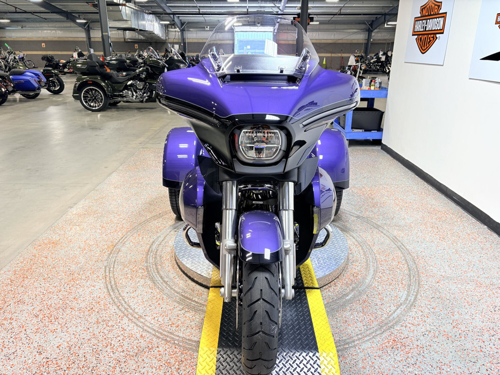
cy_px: 188
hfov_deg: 67.3
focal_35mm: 26
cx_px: 250
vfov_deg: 53.1
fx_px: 376
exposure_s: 1/120
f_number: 1.6
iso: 80
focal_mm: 5.96
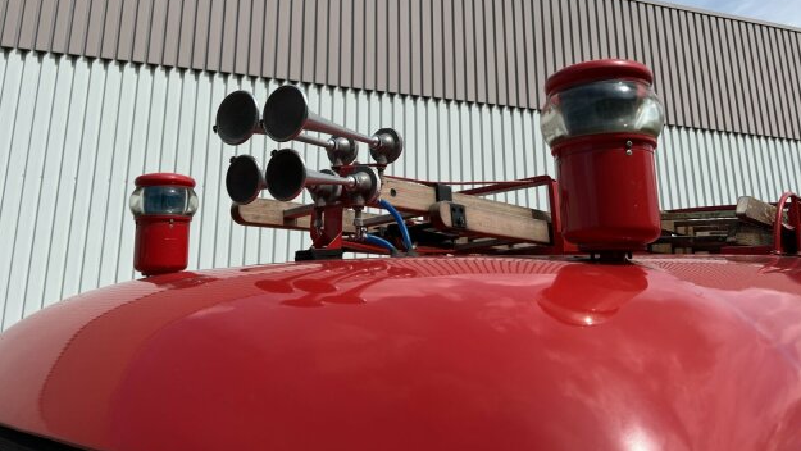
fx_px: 616
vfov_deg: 39.8
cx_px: 408
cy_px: 155
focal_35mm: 29
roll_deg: -0.3
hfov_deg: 66.0
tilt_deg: +11.0
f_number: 1.5
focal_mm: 5.7
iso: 50
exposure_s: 1/6579
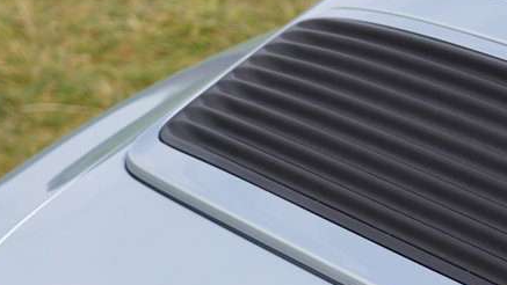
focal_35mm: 145
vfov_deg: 8.4
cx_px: 507
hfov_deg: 14.6
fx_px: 1950
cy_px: 216
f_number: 4
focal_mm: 59
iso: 100
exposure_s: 1/400
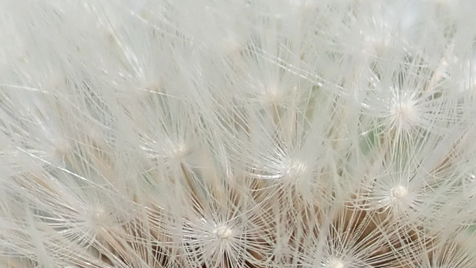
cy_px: 489
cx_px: 437
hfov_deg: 14.5
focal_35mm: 146
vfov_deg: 8.0
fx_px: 1843
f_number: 3.2
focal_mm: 5.5
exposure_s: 1/800
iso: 100
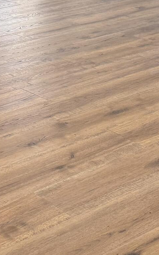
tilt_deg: -7.4
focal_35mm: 99
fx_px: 686
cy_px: -69
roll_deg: +0.8
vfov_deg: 19.5
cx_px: 164
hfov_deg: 13.0
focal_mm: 6.76
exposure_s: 1/60
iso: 200
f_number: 1.78
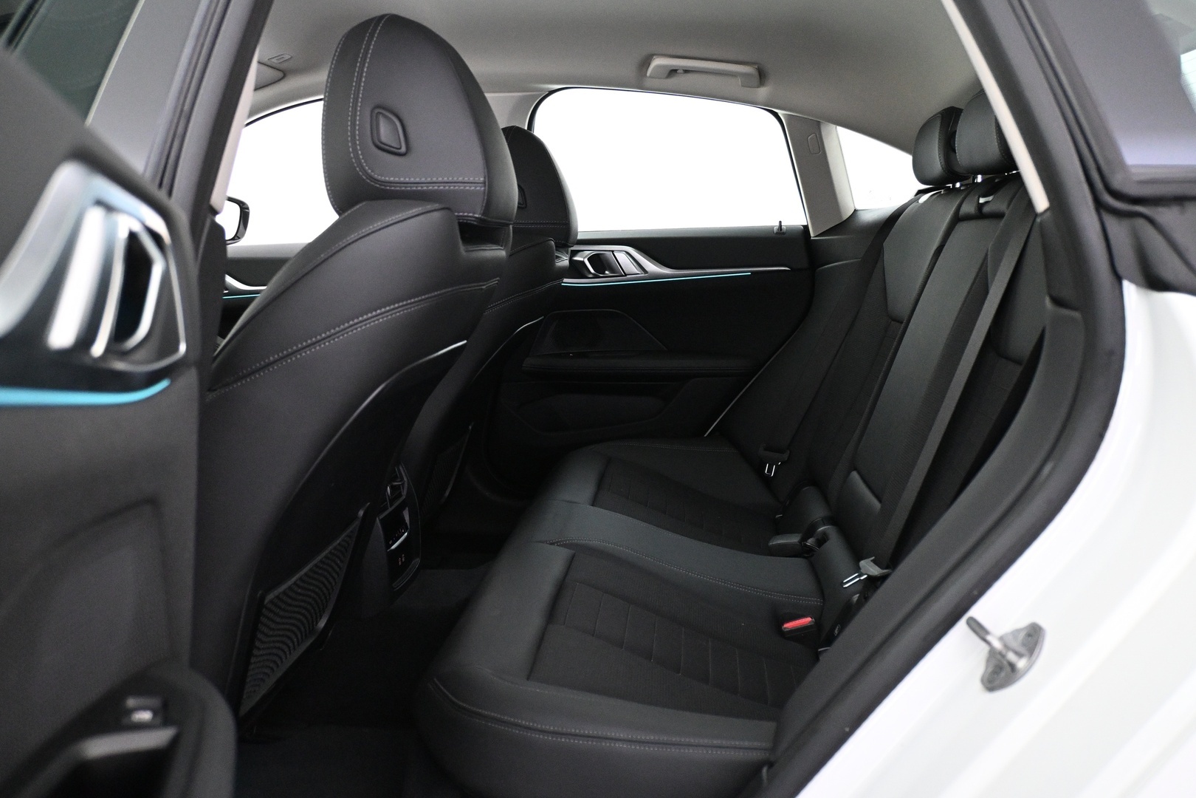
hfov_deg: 63.2
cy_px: 399
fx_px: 972
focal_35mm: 29
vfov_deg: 44.6
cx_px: 598
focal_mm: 19.5
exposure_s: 1/50
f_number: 3.8
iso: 4000
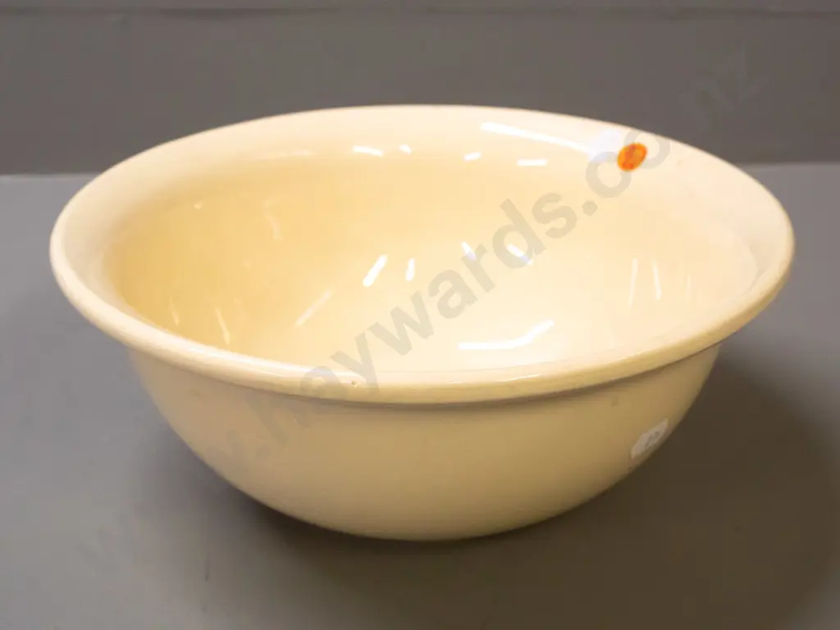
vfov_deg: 34.3
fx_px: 1019
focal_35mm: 42
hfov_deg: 44.8
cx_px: 420
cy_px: 315
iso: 3200
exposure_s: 1/320
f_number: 5.6
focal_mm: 21
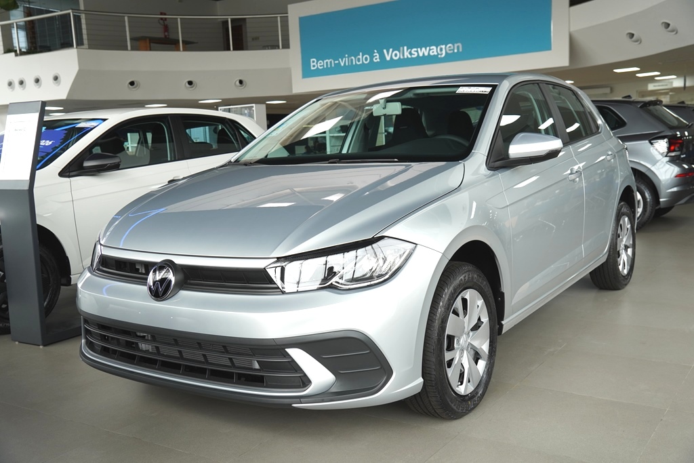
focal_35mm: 38
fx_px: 723
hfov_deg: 51.3
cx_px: 347
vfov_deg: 35.5
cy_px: 232
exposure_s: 1/160
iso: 250
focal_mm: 25
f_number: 4
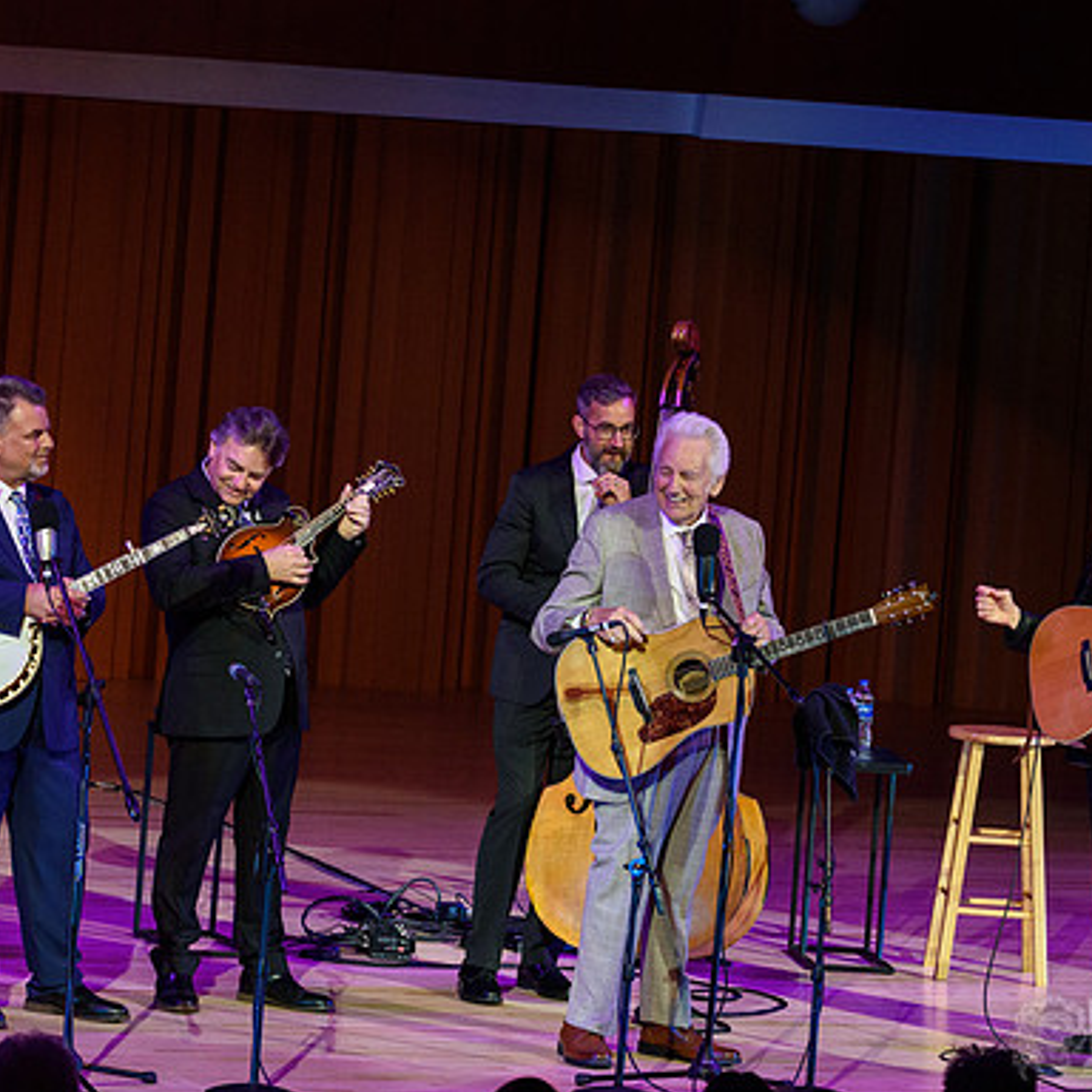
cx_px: 614
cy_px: 487
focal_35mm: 214
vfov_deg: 8.2
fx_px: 7638
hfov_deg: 8.2
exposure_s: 1/500
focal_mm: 150
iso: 2500
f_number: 5
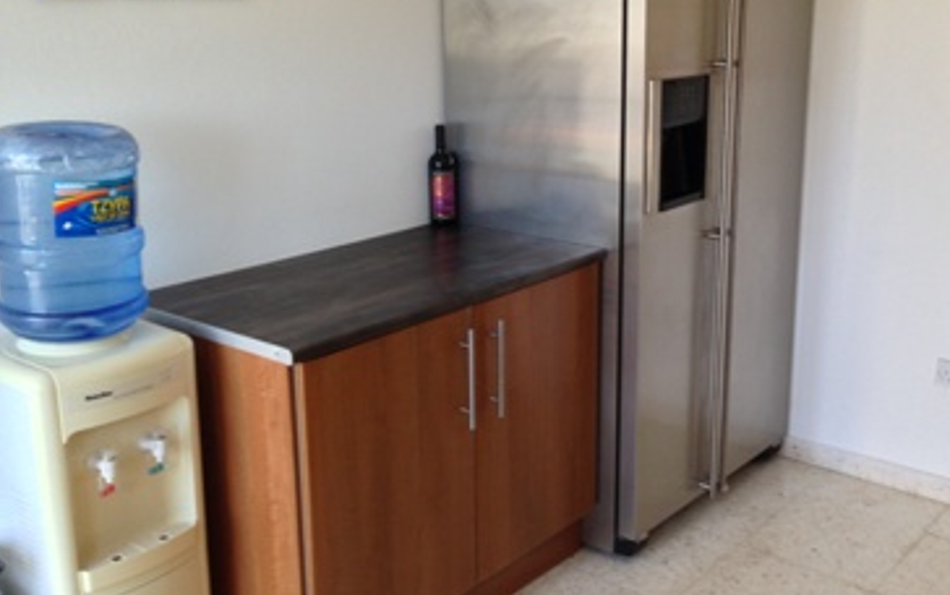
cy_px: 274
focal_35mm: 43
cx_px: 574
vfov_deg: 29.9
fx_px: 1114
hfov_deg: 45.9
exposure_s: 1/60
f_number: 2.4
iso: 50
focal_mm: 4.13
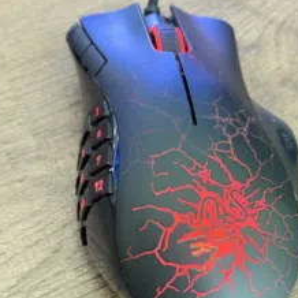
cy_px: 159
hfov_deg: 22.2
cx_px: 161
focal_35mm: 78
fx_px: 760
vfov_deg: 22.2
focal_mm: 6.76
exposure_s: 1/27
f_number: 1.78
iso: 640
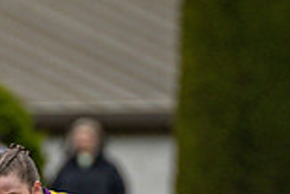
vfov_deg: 0.8
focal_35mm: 1694
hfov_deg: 1.2
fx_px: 13659
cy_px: 440
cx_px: 44
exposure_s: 1/640
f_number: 2.8
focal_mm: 300
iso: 900
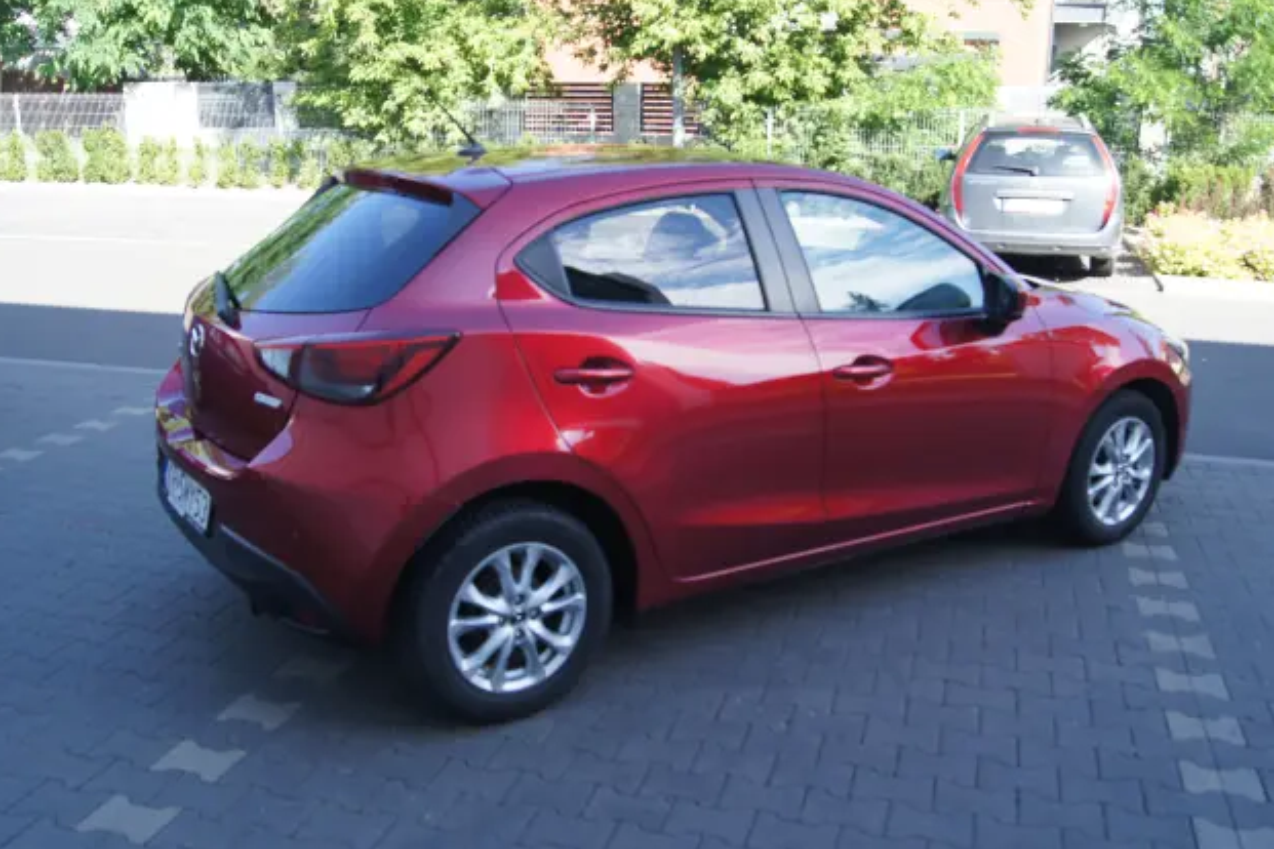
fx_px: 1203
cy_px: 433
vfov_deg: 38.9
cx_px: 628
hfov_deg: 55.8
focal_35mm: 34
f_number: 5.6
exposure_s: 1/80
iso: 100
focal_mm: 22
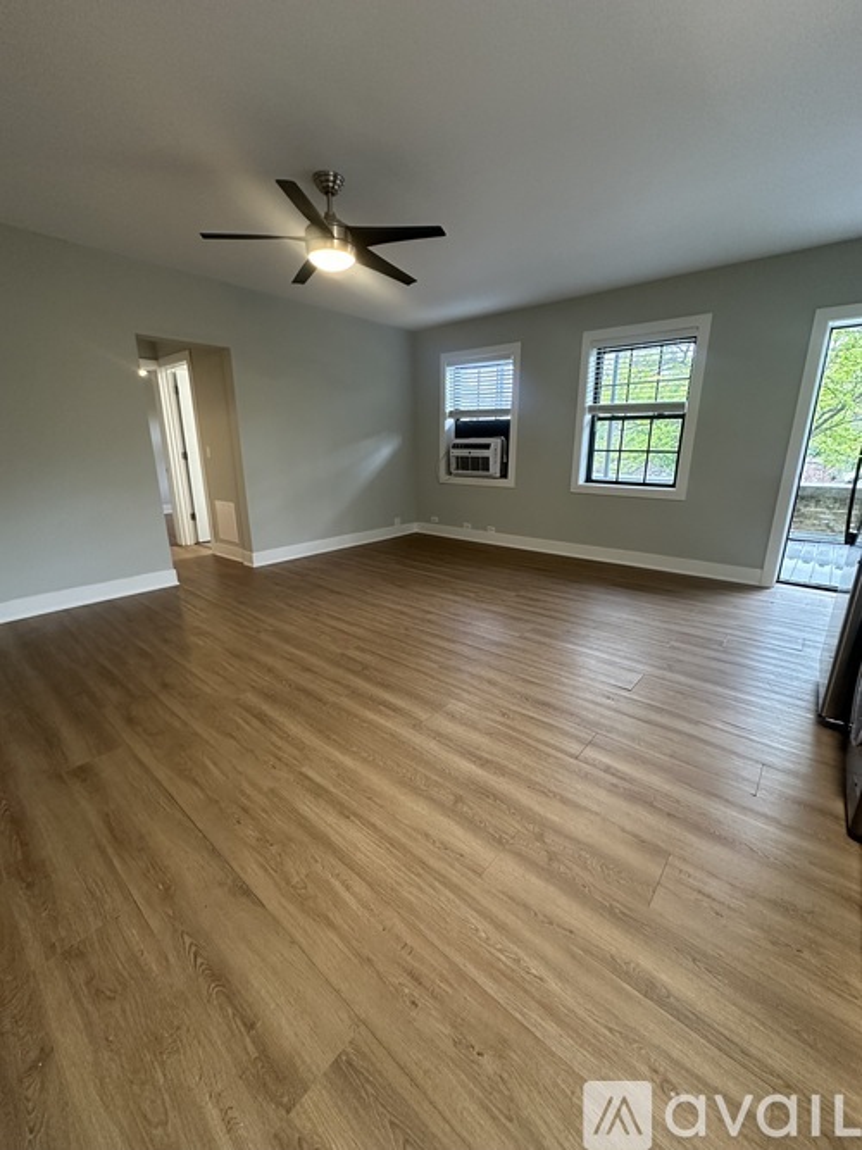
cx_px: 431
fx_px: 465
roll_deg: -0.1
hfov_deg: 85.7
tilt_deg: -15.6
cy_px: 575
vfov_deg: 102.1
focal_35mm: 14
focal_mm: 2.22
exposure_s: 1/60
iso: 400
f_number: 2.2
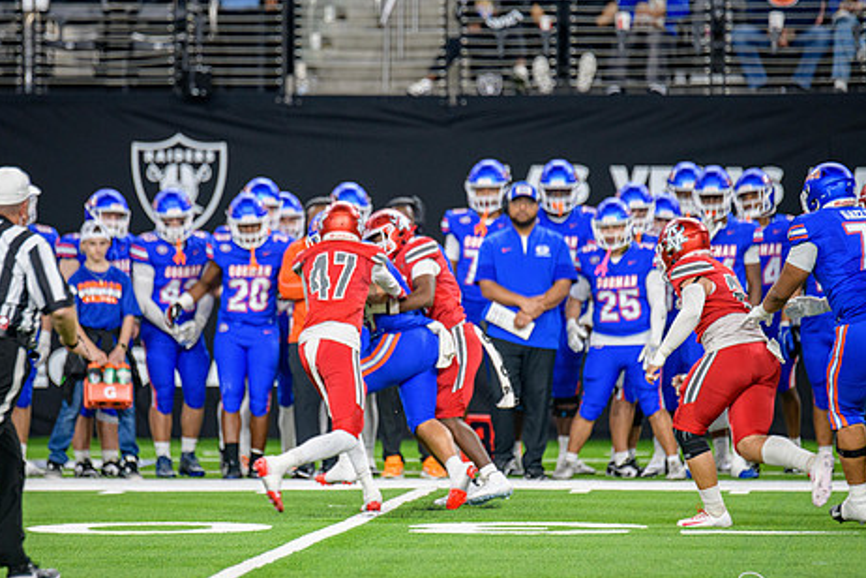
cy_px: 346
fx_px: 9068
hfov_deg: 5.5
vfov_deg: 3.6
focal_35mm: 377
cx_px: 396
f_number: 2.8
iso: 1000
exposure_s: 1/400
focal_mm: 300
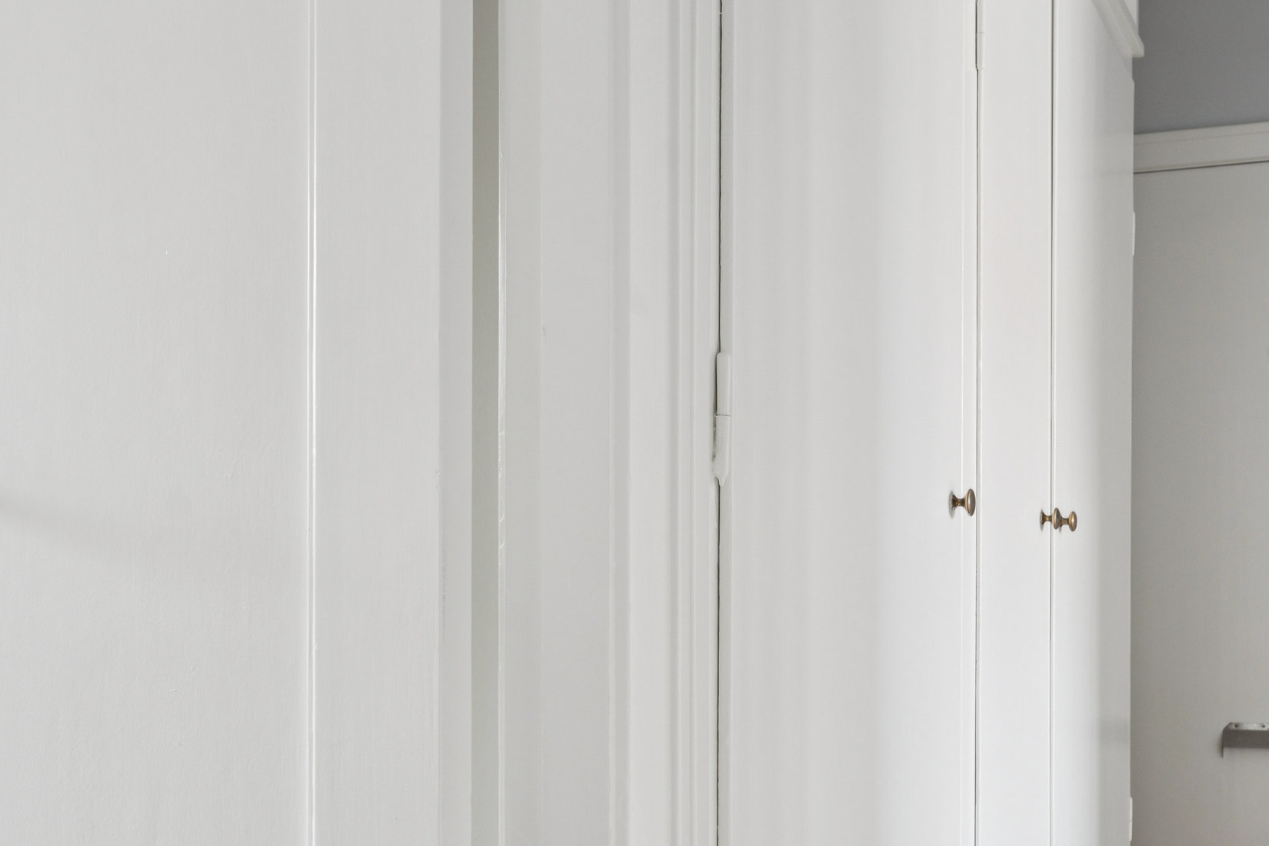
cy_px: 589
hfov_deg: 47.0
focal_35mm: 41
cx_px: 814
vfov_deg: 32.3
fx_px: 1442
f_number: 6.3
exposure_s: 1/25
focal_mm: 22.5
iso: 400
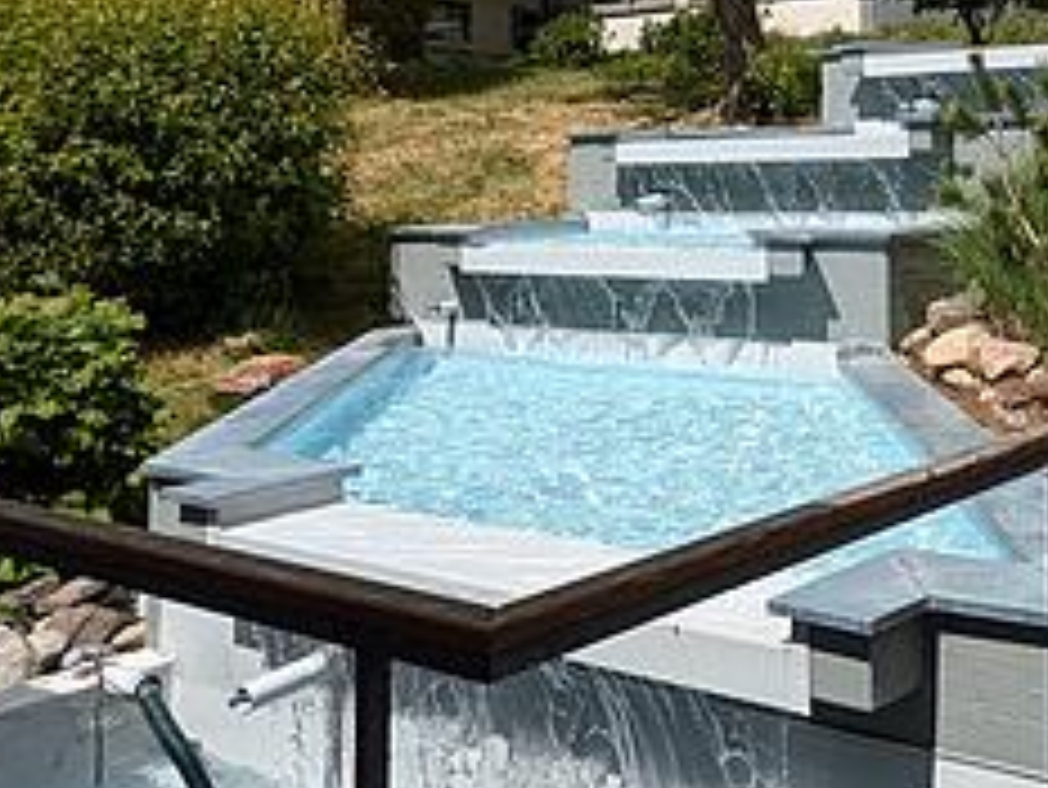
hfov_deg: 36.3
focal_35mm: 48
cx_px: 1012
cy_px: 23
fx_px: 1454
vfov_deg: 28.6
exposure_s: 1/2137
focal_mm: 1.83
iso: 49
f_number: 2.2
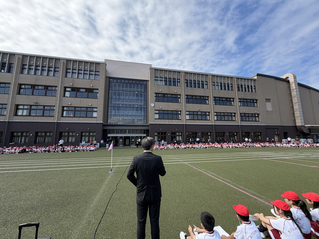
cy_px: 120
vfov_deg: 85.7
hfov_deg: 102.1
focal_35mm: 14
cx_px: 160
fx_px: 129
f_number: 2.2
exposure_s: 1/770
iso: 32
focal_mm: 2.22
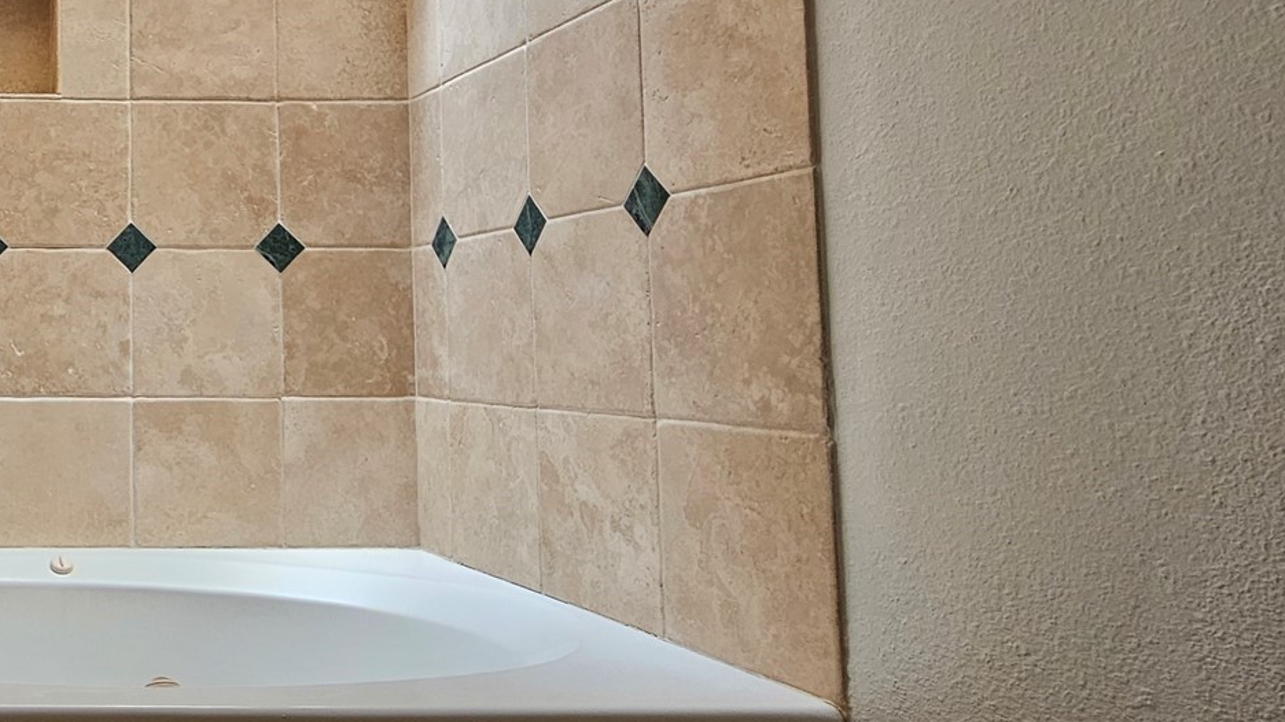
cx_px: -59
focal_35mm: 31
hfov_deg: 48.6
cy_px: 268
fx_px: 1056
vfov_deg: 37.5
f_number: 2.2
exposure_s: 1/77.4
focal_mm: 2.2
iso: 160
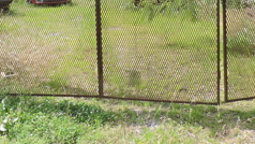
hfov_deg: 46.4
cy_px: -12
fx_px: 298
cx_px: 133
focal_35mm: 44
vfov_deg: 25.3
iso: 100
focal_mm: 4.3
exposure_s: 1/400
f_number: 3
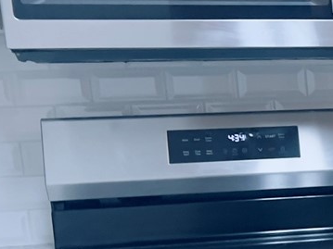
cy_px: 296
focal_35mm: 116
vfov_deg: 12.5
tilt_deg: -11.6
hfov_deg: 14.0
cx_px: 693
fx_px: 1116
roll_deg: +1.5
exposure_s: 1/60
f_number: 1.5
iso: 160
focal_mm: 5.7
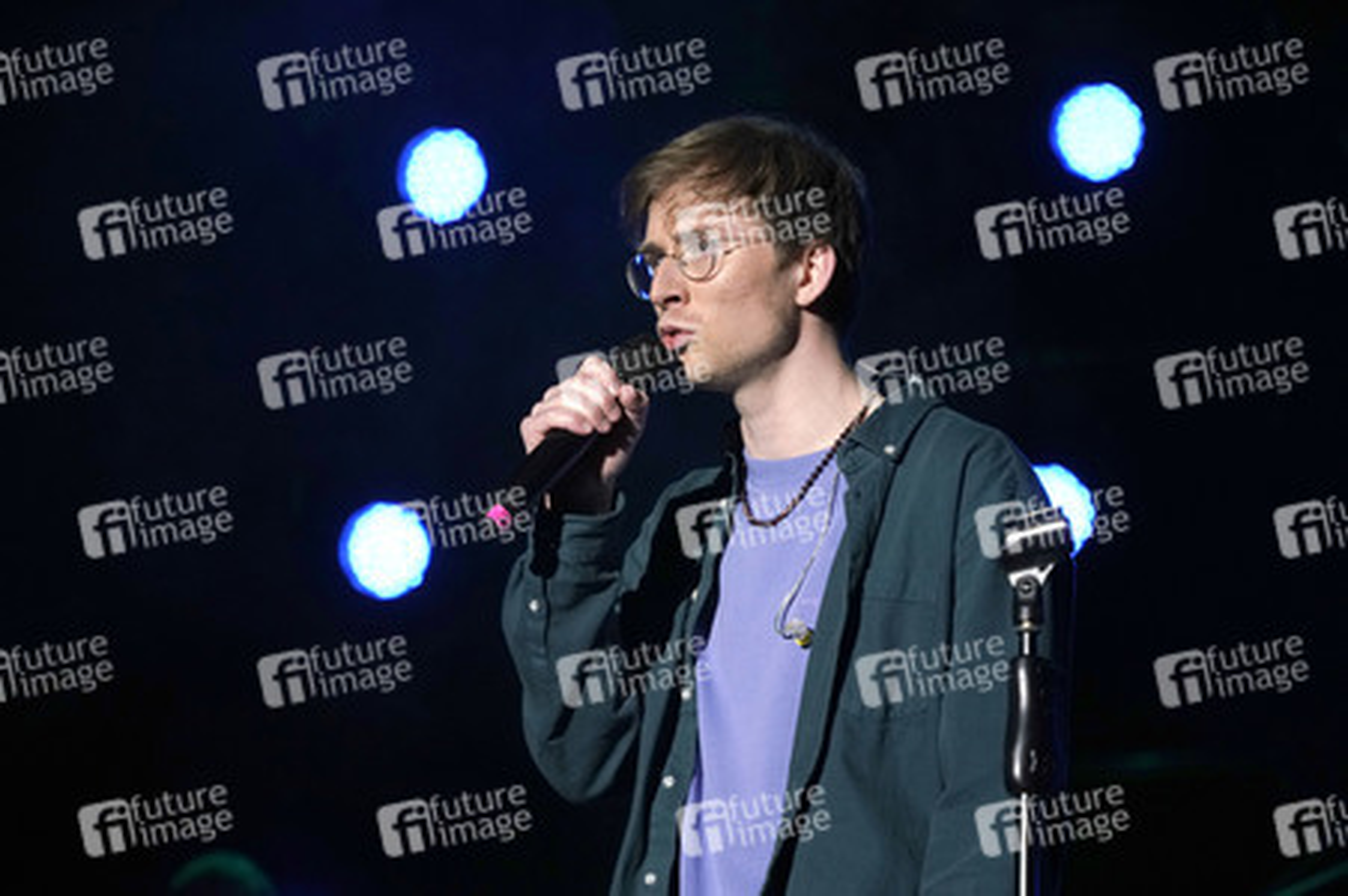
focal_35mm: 129
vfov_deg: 10.6
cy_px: 448
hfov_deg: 15.9
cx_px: 674
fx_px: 4827
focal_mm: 129
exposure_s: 1/250
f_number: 5
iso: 2000
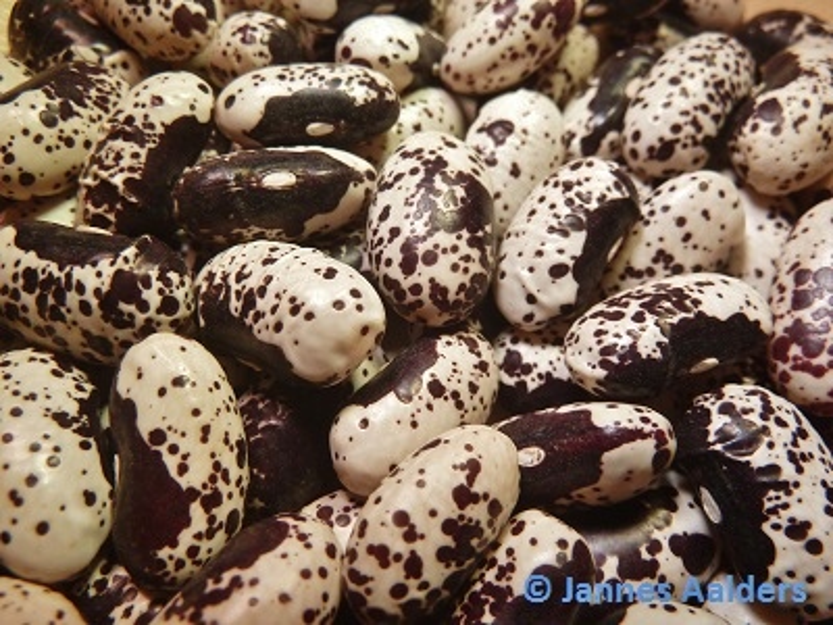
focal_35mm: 25
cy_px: 312
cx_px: 416
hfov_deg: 69.4
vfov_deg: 54.9
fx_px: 602
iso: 80
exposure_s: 1/160
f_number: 4
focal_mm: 4.1
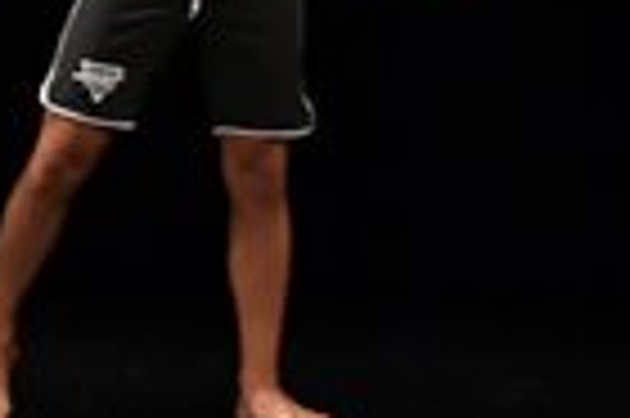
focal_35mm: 812
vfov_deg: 1.7
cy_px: 18
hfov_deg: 2.5
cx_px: -767
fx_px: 14193
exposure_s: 1/400
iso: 3200
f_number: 5.6
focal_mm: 98
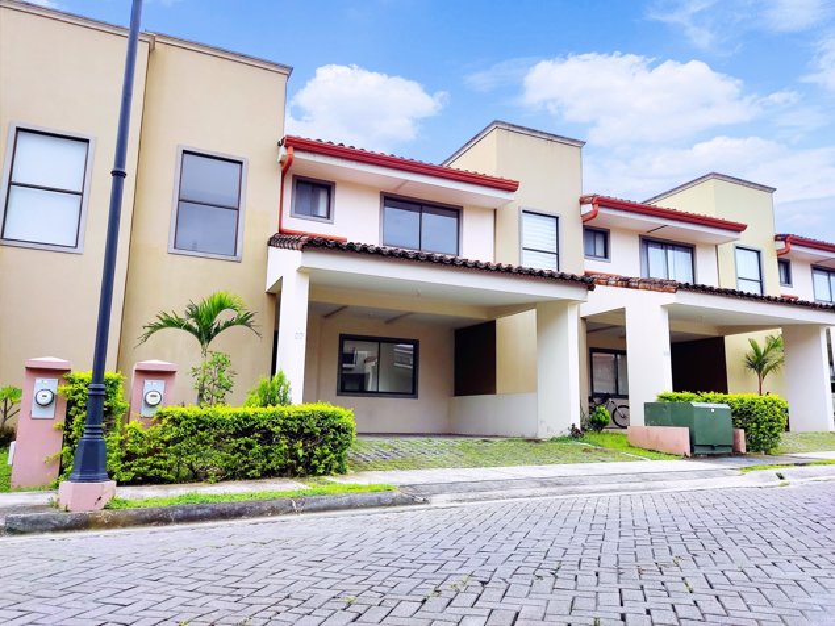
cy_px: 313
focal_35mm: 25
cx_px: 418
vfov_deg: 54.9
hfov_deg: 69.4
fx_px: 603
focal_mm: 4.71
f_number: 1.79
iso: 50
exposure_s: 1/615
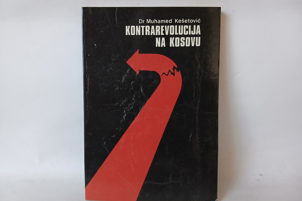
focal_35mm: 29
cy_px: 99
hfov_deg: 63.7
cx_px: 148
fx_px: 243
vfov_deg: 45.0
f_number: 1.8
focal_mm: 3.98
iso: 400
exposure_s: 1/25
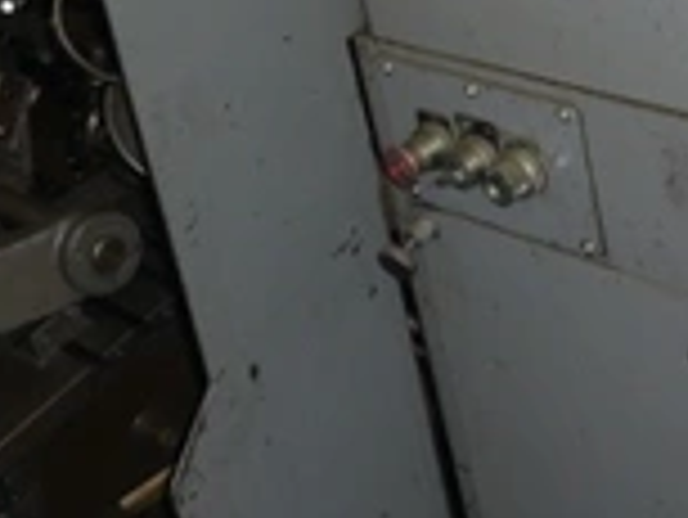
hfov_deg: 22.7
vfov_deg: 16.7
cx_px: 409
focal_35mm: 86
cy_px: -50
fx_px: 1711
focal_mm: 5.5
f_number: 2.8
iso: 100
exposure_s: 1/30
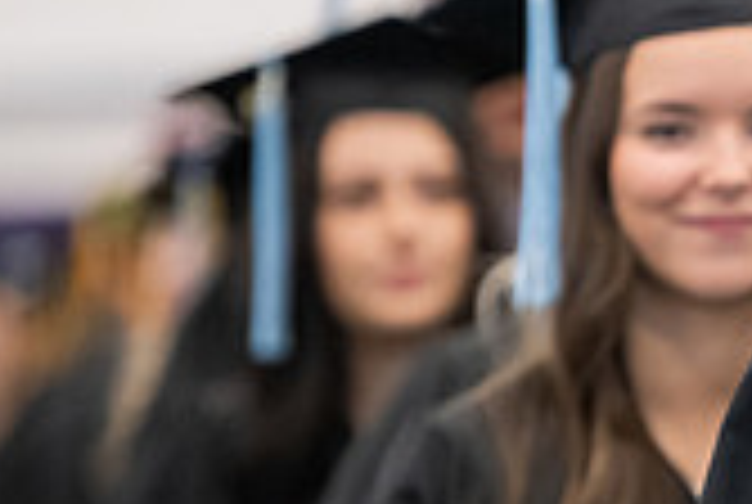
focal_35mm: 607
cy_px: 214
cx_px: 1283
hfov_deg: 3.4
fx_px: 12702
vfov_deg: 2.3
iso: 3200
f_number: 3.2
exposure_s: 1/200
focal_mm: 175
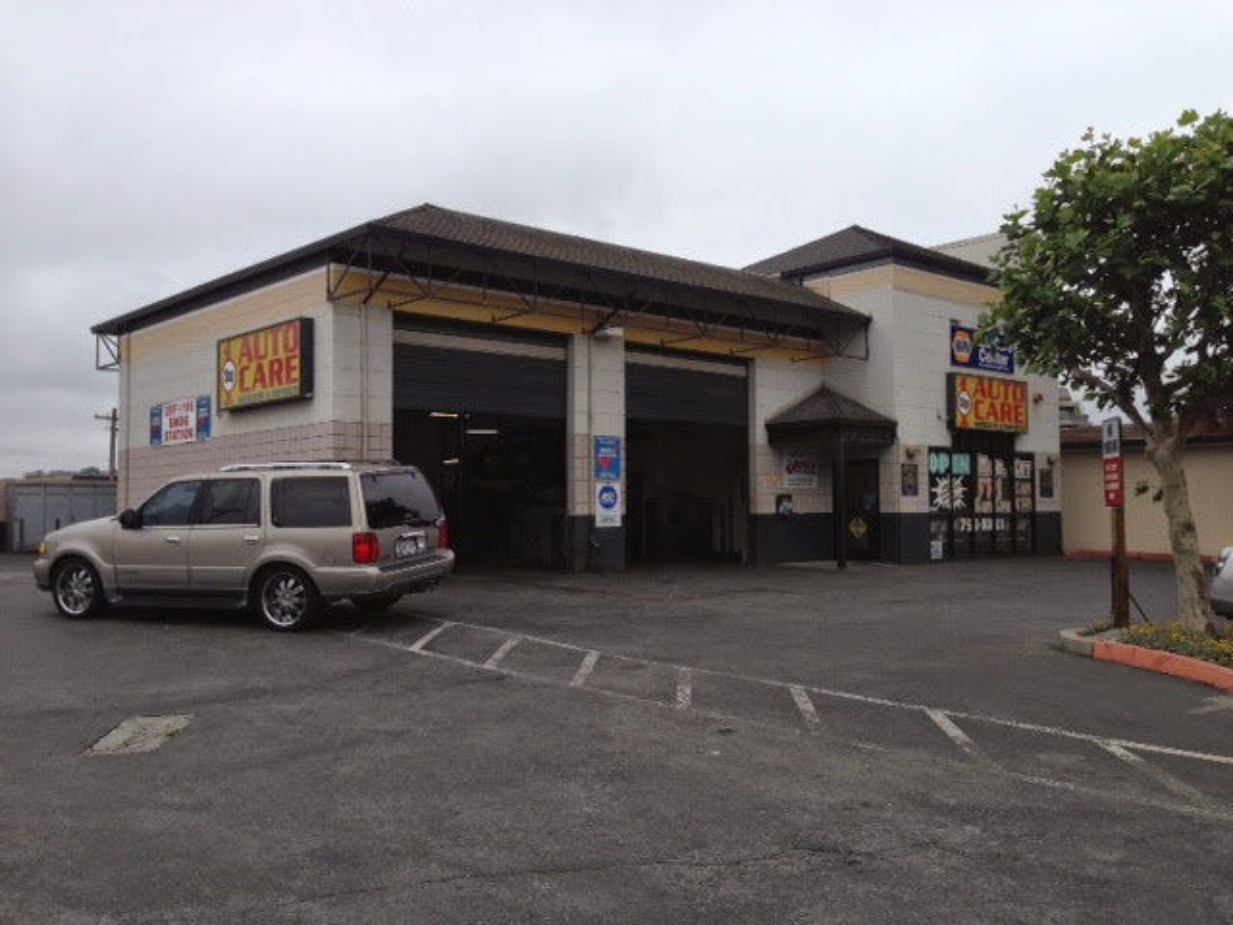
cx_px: 616
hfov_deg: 55.4
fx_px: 1175
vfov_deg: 42.9
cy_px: 462
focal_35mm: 33
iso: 50
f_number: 2.4
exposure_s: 1/1261
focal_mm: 4.12
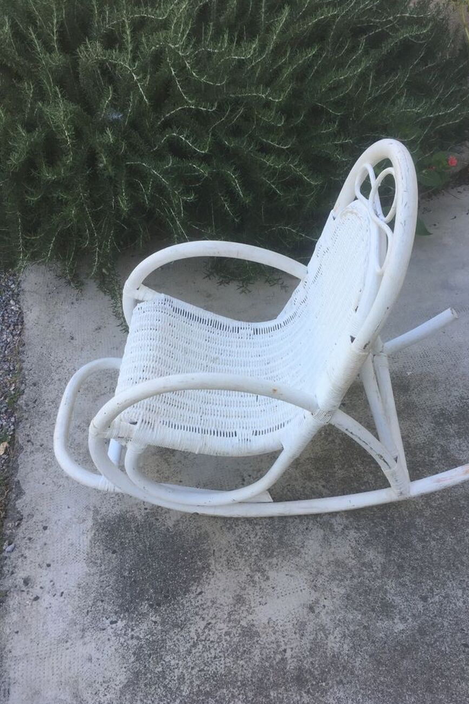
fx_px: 606
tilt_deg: -46.9
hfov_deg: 42.2
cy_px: 360
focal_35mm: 31
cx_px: 271
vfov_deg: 60.3
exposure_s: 1/100
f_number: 2.2
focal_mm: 4.15
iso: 25
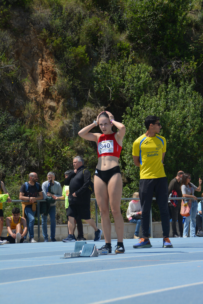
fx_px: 1015
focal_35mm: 120
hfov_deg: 11.4
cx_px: 102
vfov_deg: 17.1
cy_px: 152
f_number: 7.1
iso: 400
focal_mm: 80
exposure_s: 1/1600
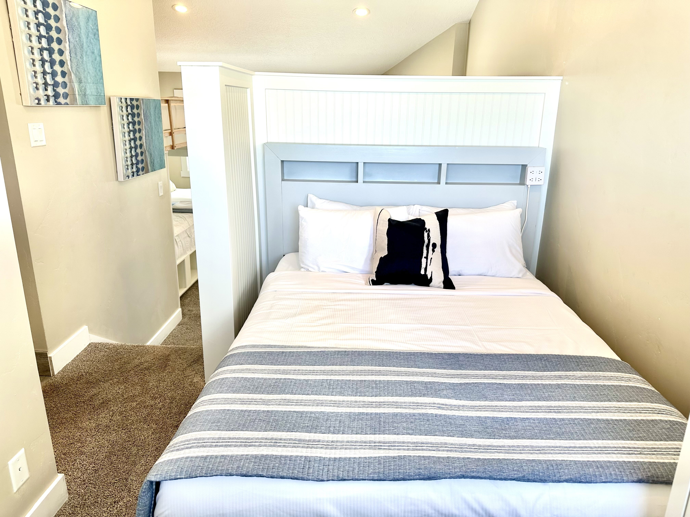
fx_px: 478
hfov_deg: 71.6
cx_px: 345
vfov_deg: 56.8
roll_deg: -1.7
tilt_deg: -16.4
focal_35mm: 24
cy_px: 258
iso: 64
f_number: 1.78
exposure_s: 1/120
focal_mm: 6.86
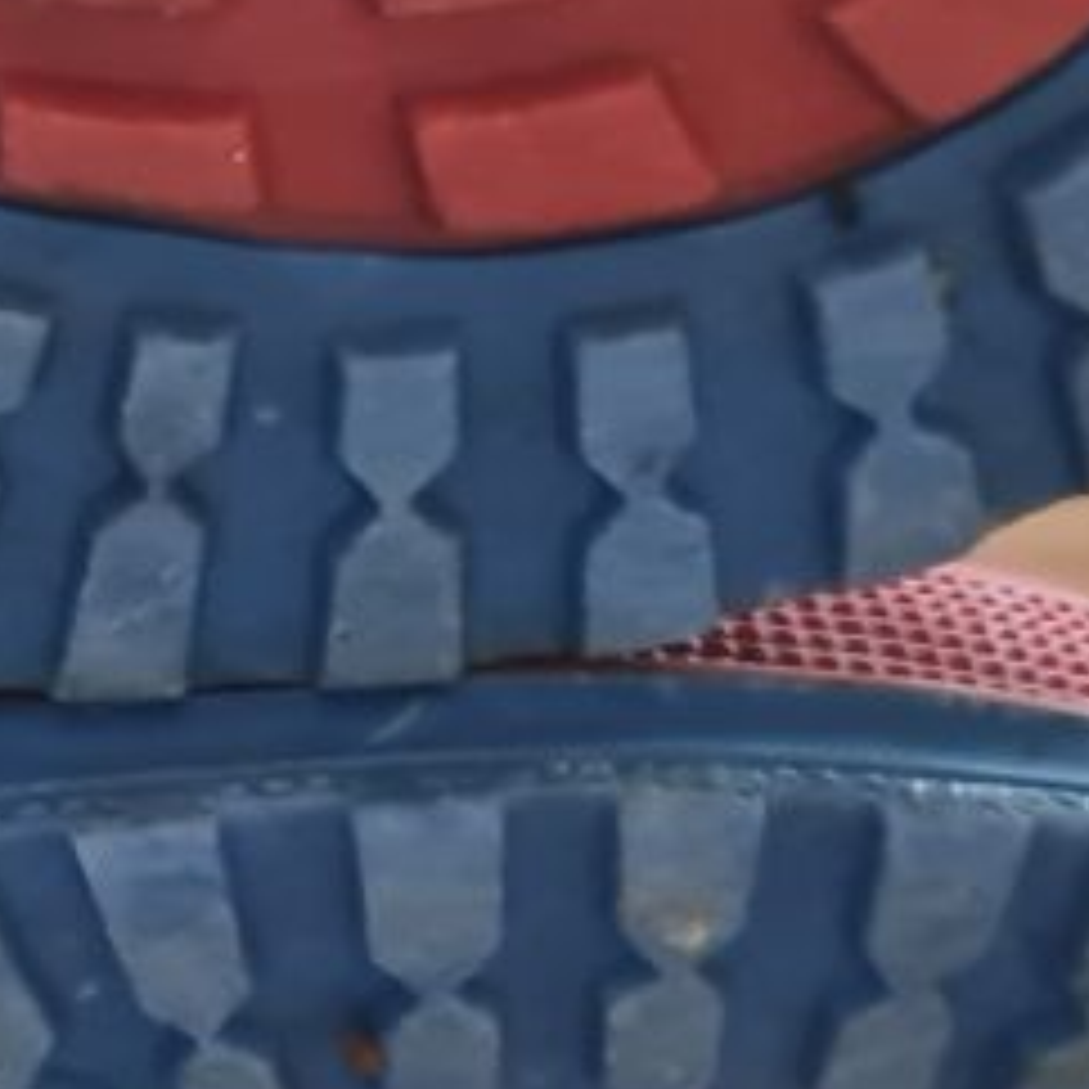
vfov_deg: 18.3
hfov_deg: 17.6
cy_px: 558
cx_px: -158
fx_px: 3381
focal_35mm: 95
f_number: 1.8
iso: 400
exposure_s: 1/50
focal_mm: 5.4
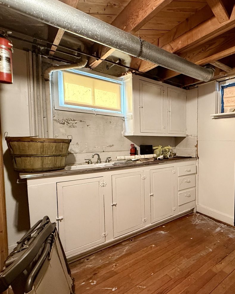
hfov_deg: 59.5
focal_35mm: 20
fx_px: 174
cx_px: 205
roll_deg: -1.3
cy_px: 152
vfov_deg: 80.4
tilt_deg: -4.4
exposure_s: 1/60
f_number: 2.2
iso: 400
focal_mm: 2.22
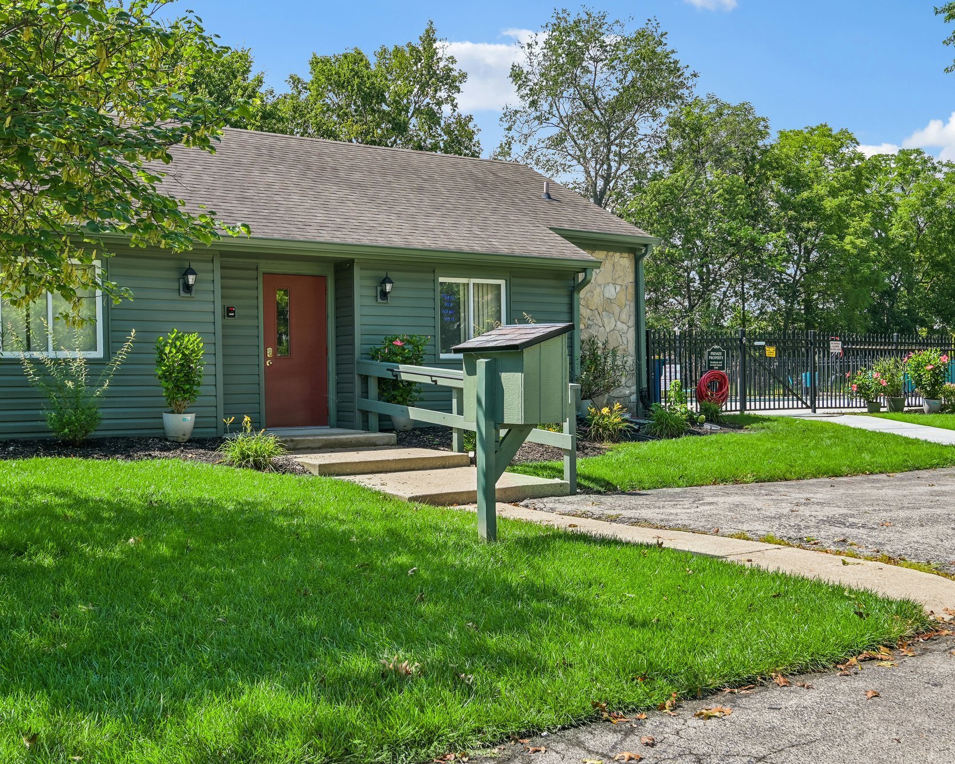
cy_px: 385
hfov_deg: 49.1
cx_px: 476
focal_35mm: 37
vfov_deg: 40.1
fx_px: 1046
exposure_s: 1/100
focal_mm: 32
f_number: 8
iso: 100
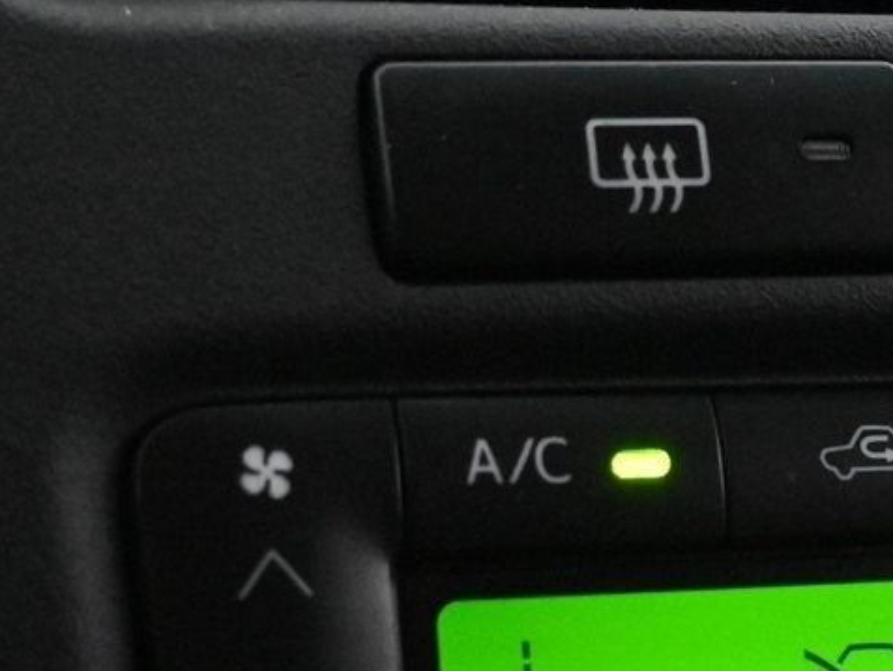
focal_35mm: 147
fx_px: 3793
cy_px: 590
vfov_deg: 10.1
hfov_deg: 13.1
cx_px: 1093
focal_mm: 30
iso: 8000
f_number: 4.8
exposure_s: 1/50
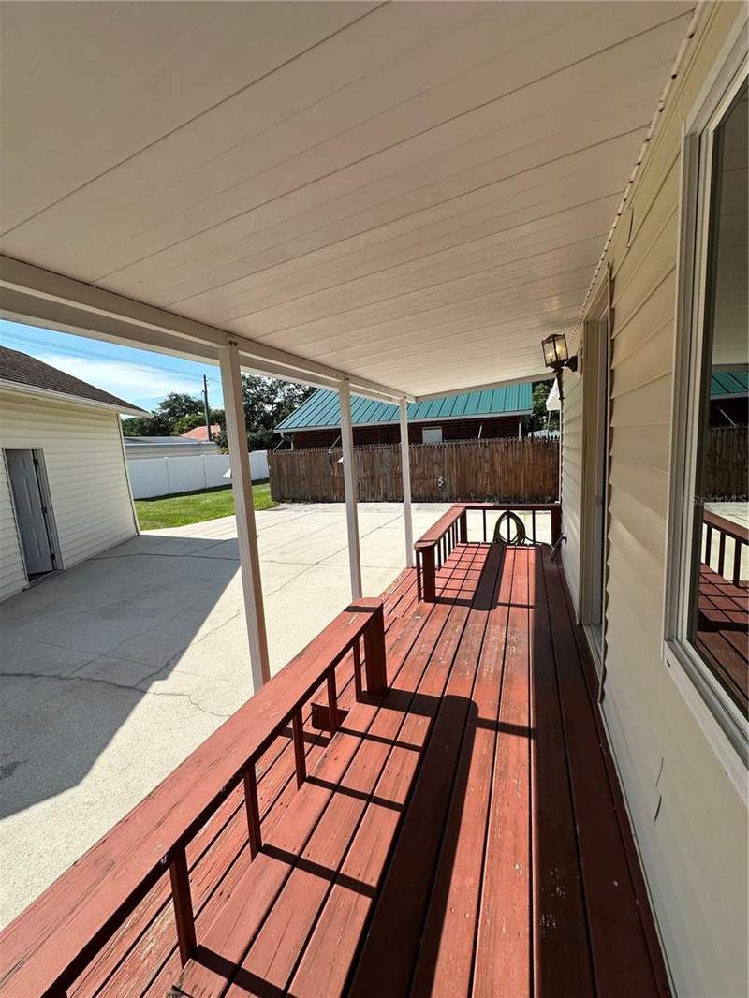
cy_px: 499
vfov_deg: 102.1
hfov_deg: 85.7
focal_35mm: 14
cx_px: 374
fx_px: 404
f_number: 2.2
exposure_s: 1/1825
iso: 50
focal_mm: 2.22
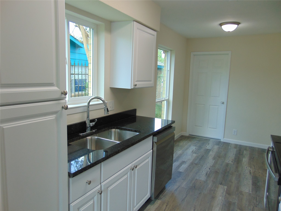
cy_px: 106
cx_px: 140
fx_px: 203
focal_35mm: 25
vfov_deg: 54.9
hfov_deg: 69.4
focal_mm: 4.5
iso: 80
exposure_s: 1/60
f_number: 3
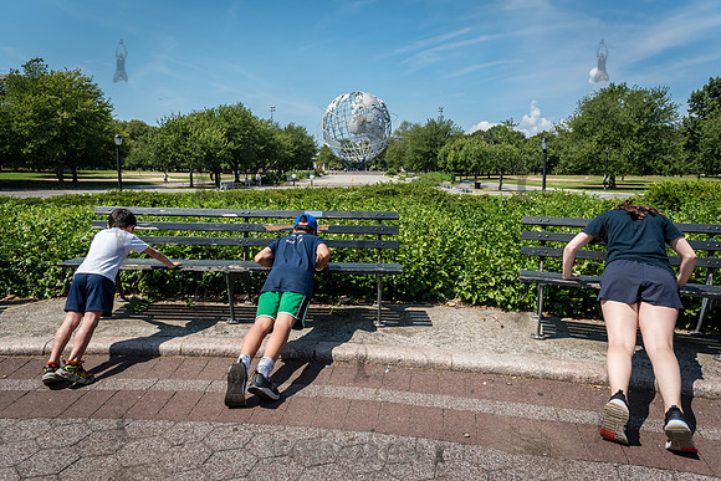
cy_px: 241
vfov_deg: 53.0
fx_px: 482
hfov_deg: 73.6
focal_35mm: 24
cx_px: 360
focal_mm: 24
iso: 400
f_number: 4.5
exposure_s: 1/2000
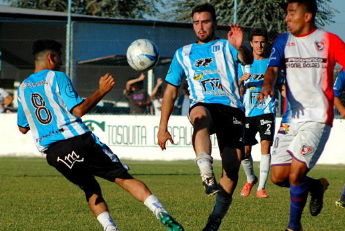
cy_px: 123
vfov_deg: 3.6
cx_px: 179
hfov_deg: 5.3
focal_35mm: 386
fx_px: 3703
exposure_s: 1/1600
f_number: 5.3
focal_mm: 190
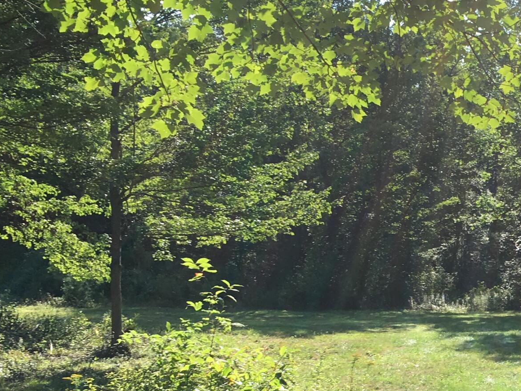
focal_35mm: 74
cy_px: 343
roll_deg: +2.1
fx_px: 1114
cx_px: 531
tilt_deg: -7.2
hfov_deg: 25.0
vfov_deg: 19.6
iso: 25
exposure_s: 1/541
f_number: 2.2
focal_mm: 4.15
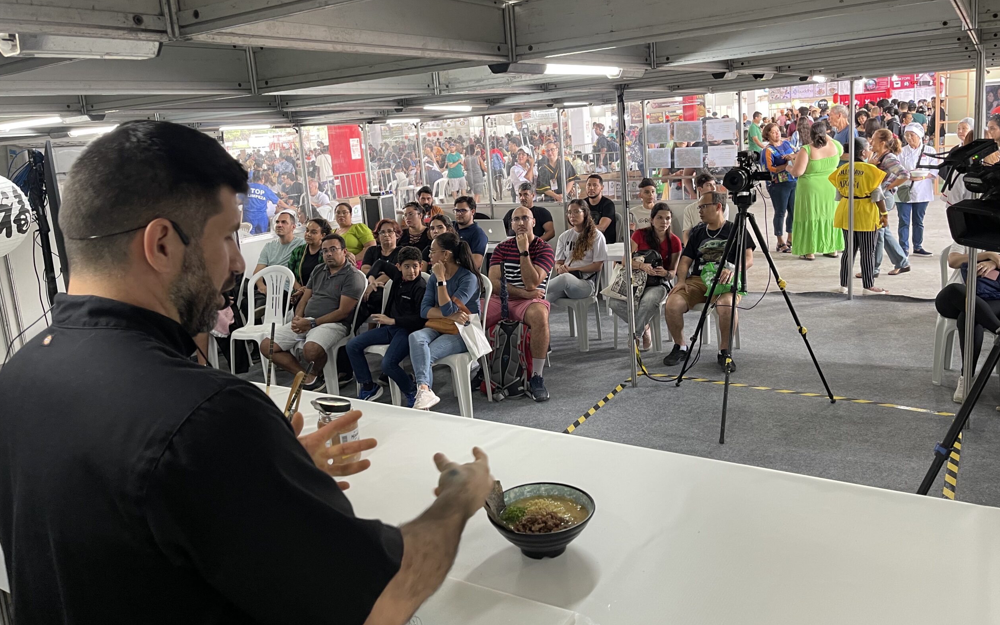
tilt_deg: -9.7
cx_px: 499
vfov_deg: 45.9
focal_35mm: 27
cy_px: 278
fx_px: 736
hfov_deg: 68.4
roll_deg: +4.7
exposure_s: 1/60
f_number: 1.6
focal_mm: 5.1
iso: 160
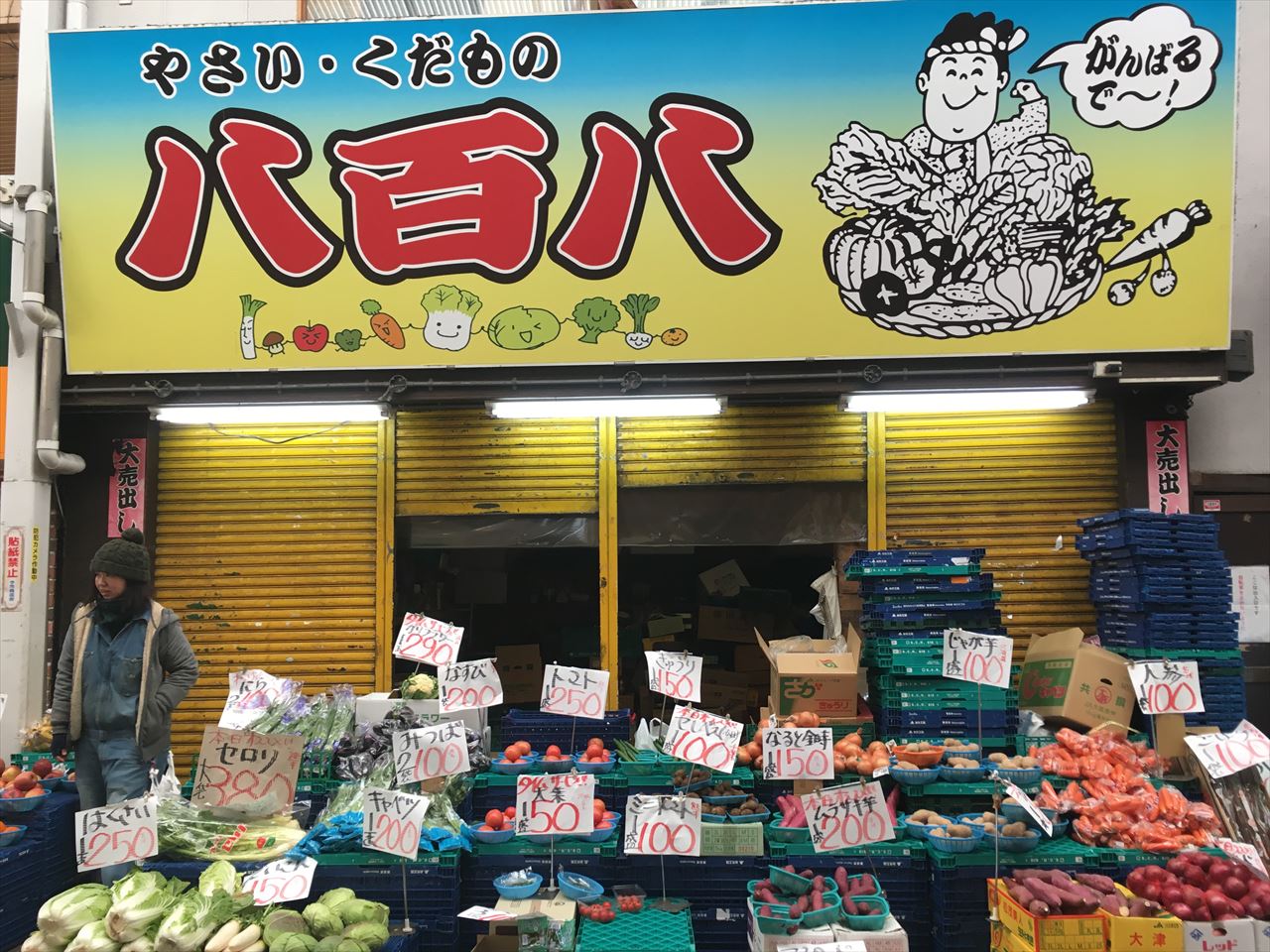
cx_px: 635
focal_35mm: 29
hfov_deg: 61.7
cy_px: 476
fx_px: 1064
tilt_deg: +6.4
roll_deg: +0.8
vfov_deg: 48.2
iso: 25
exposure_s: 1/40
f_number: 2.2
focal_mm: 4.15
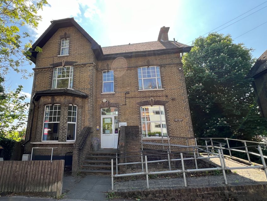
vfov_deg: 74.7
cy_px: 101
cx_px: 109
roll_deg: +0.8
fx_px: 131
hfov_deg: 90.1
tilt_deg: +15.2
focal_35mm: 17
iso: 32
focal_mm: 1.57
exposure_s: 1/377
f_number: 1.8
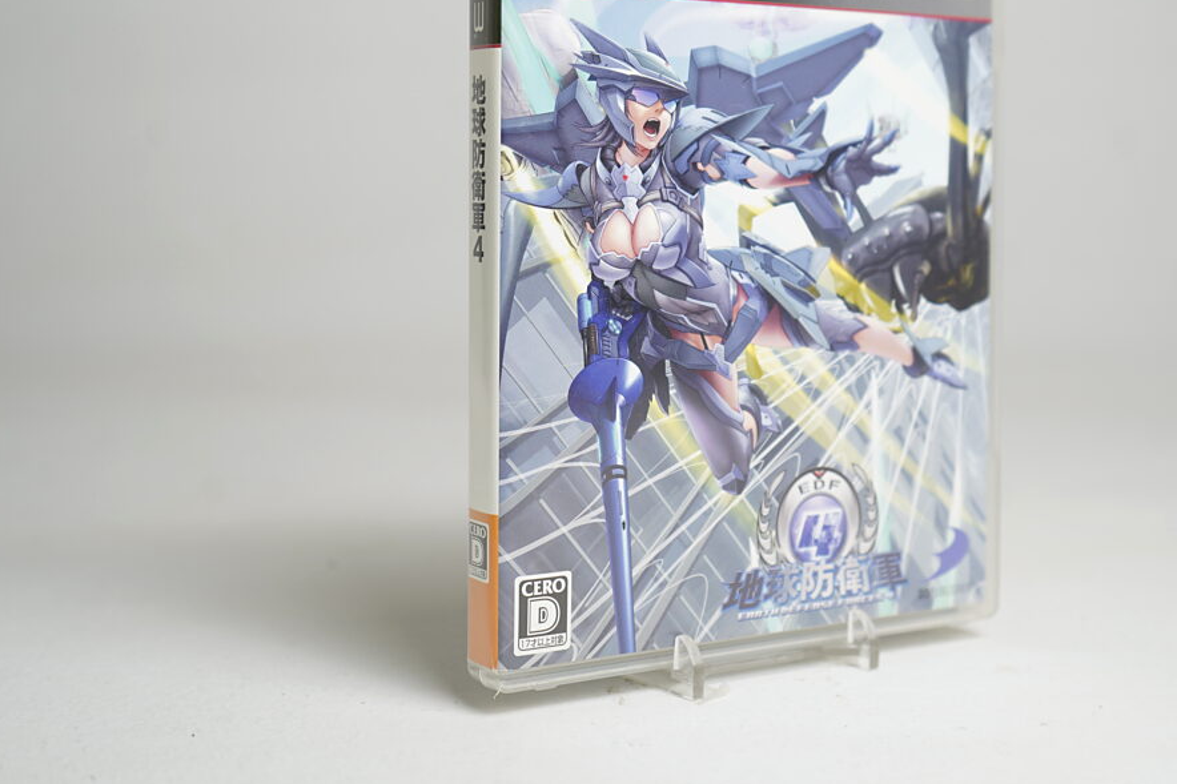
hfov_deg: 34.9
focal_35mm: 57
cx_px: 740
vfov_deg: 23.7
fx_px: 1863
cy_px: 269
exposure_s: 1/50
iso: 160
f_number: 4.5
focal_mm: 42
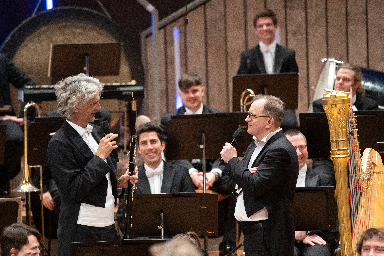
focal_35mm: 300
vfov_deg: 4.6
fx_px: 3200
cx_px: 192
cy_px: 128
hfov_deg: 6.9
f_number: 4.5
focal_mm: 300
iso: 2000
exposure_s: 1/200
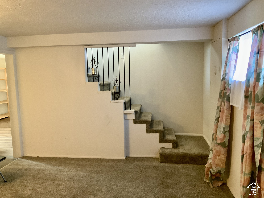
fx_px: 221
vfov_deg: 48.2
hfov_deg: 61.7
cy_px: 99
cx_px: 132
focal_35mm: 29
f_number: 1.8
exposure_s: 1/40
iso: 200
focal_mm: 3
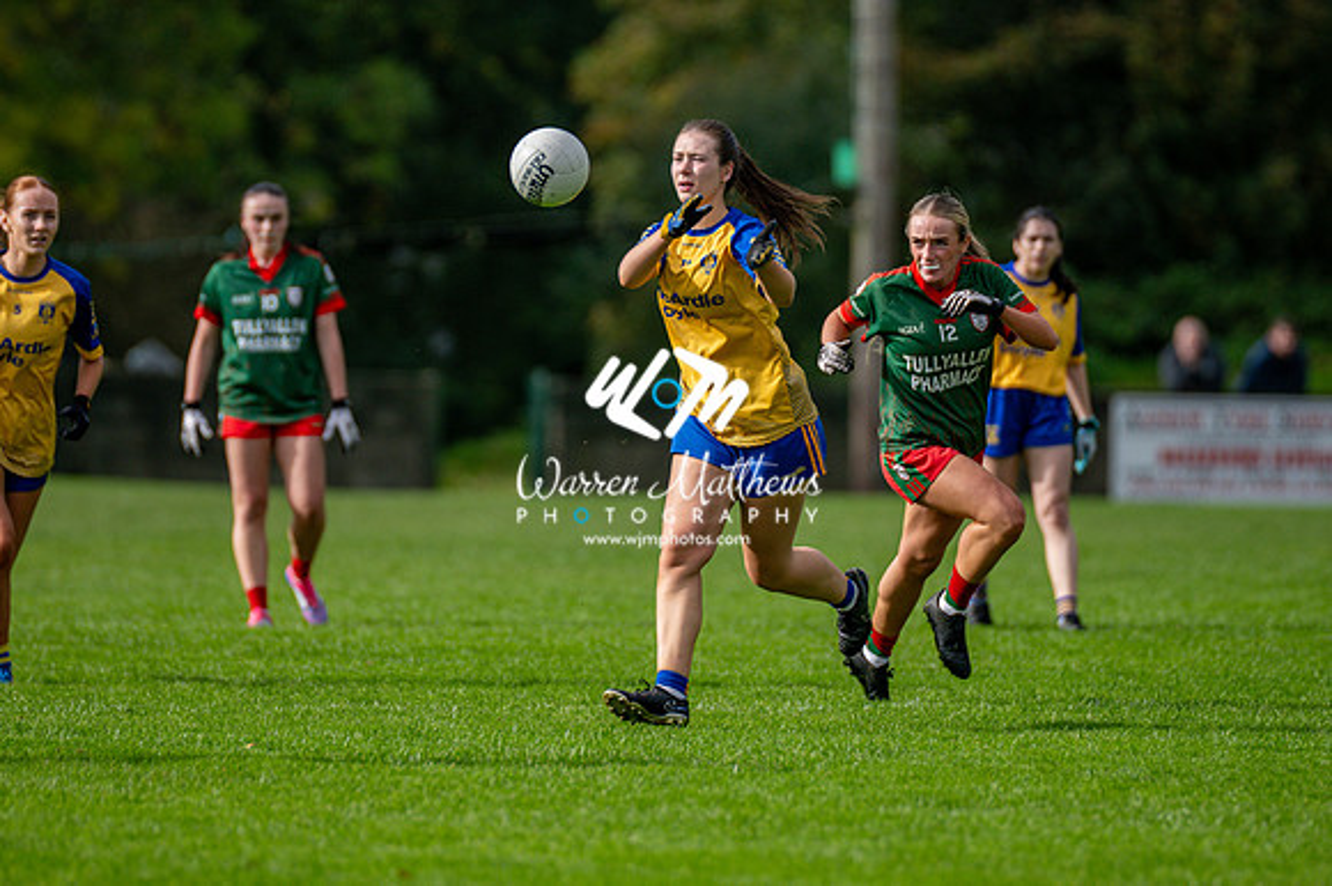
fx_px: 16640
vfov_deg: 3.1
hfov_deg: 4.6
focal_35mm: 450
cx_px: 666
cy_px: 443
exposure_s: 1/3200
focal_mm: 300
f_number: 2.8
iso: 250
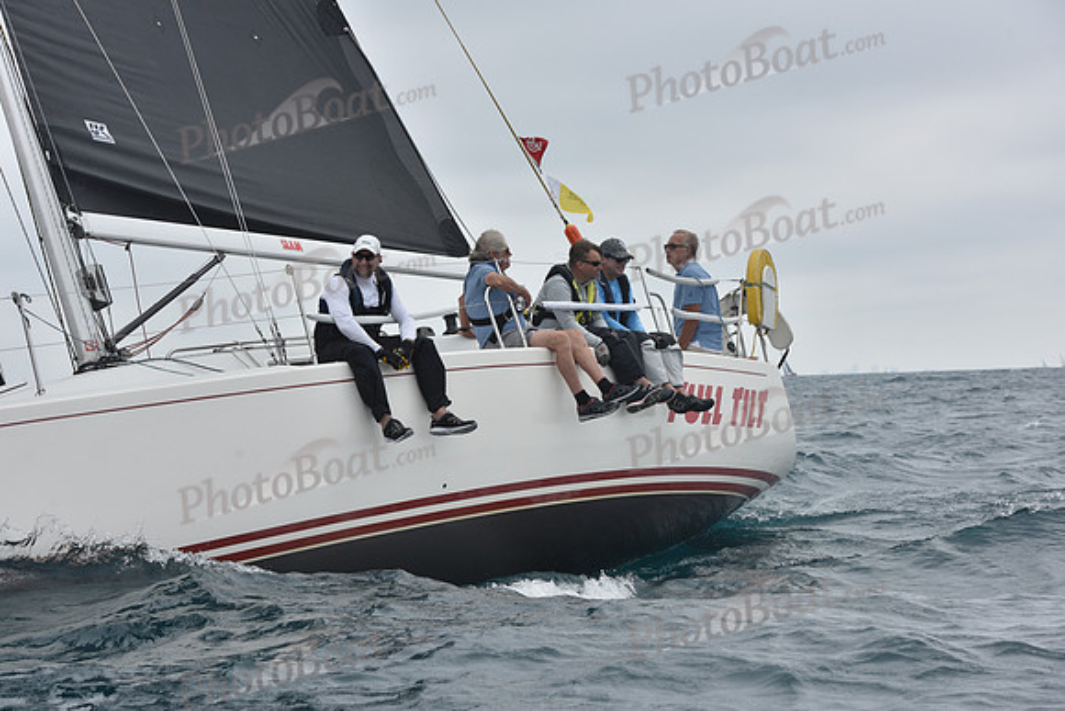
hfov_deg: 18.3
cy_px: 356
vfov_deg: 12.2
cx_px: 532
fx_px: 3314
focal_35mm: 112
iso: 250
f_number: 9
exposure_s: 1/800
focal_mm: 112
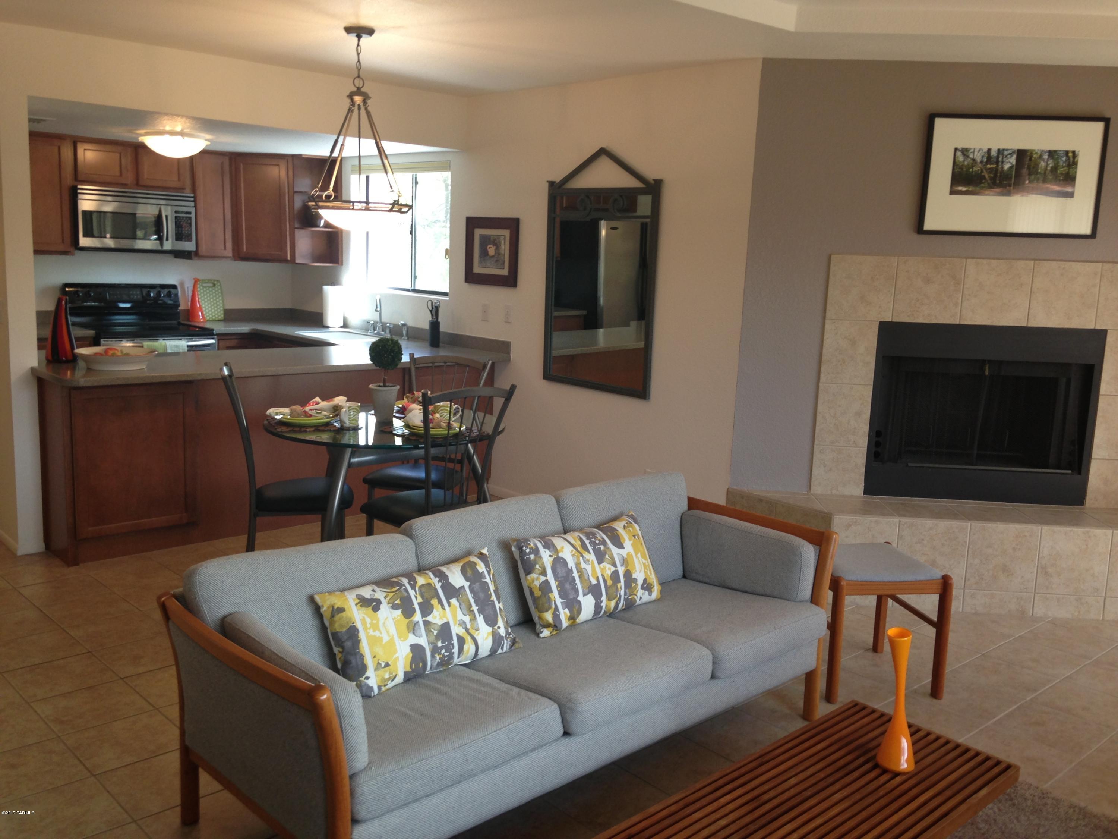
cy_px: 420
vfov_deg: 42.9
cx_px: 559
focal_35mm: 33
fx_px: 1066
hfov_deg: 55.4
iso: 50
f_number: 2.4
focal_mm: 4.13
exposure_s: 1/24
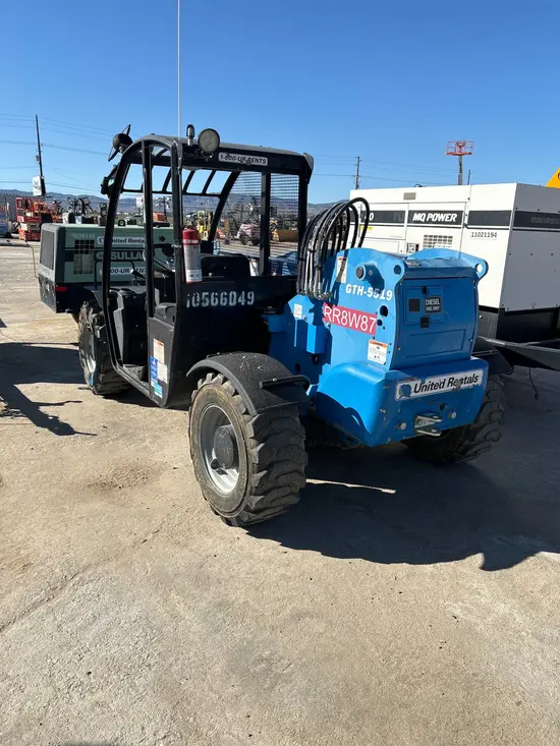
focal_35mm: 26
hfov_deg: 53.1
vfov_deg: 67.3
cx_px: 280
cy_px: 373
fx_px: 561
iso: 50
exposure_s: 1/3021
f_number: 1.6
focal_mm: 5.96
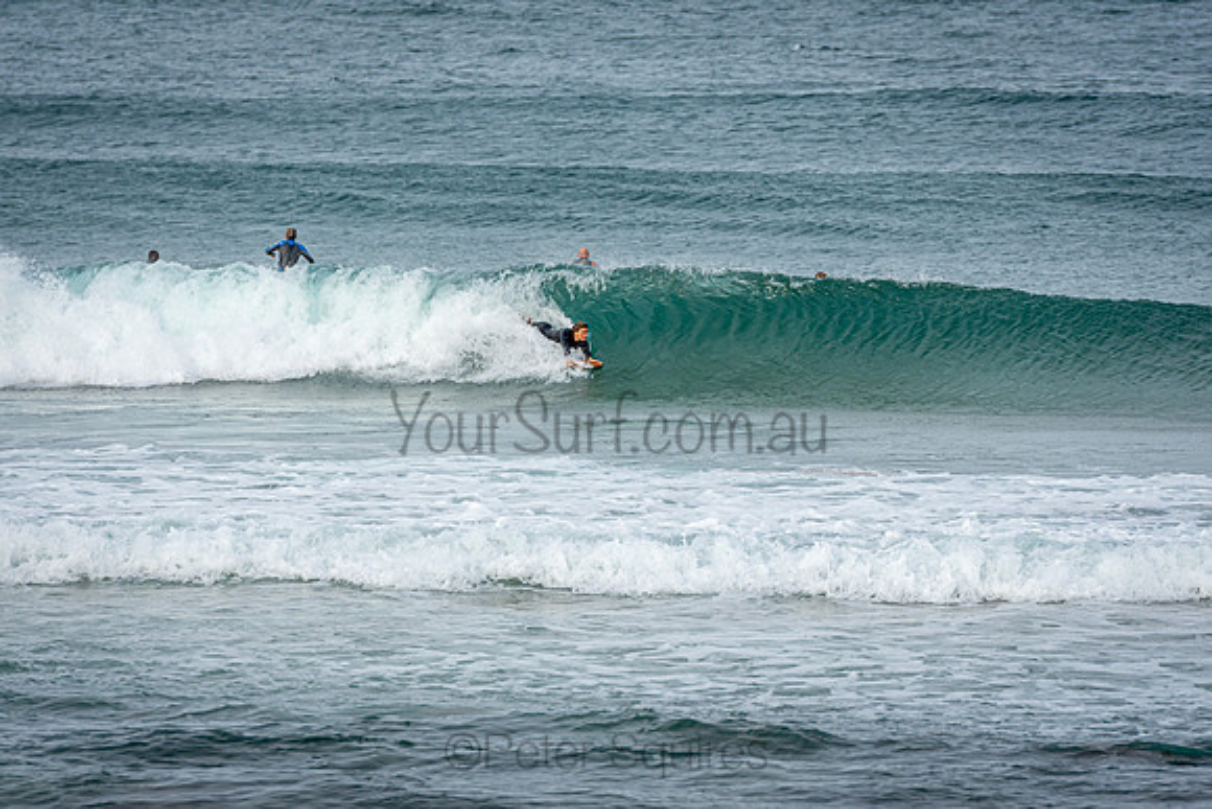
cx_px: 662
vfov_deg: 4.0
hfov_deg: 6.0
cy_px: 367
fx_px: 11497
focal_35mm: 341
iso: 200
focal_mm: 200
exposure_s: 1/1600
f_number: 5
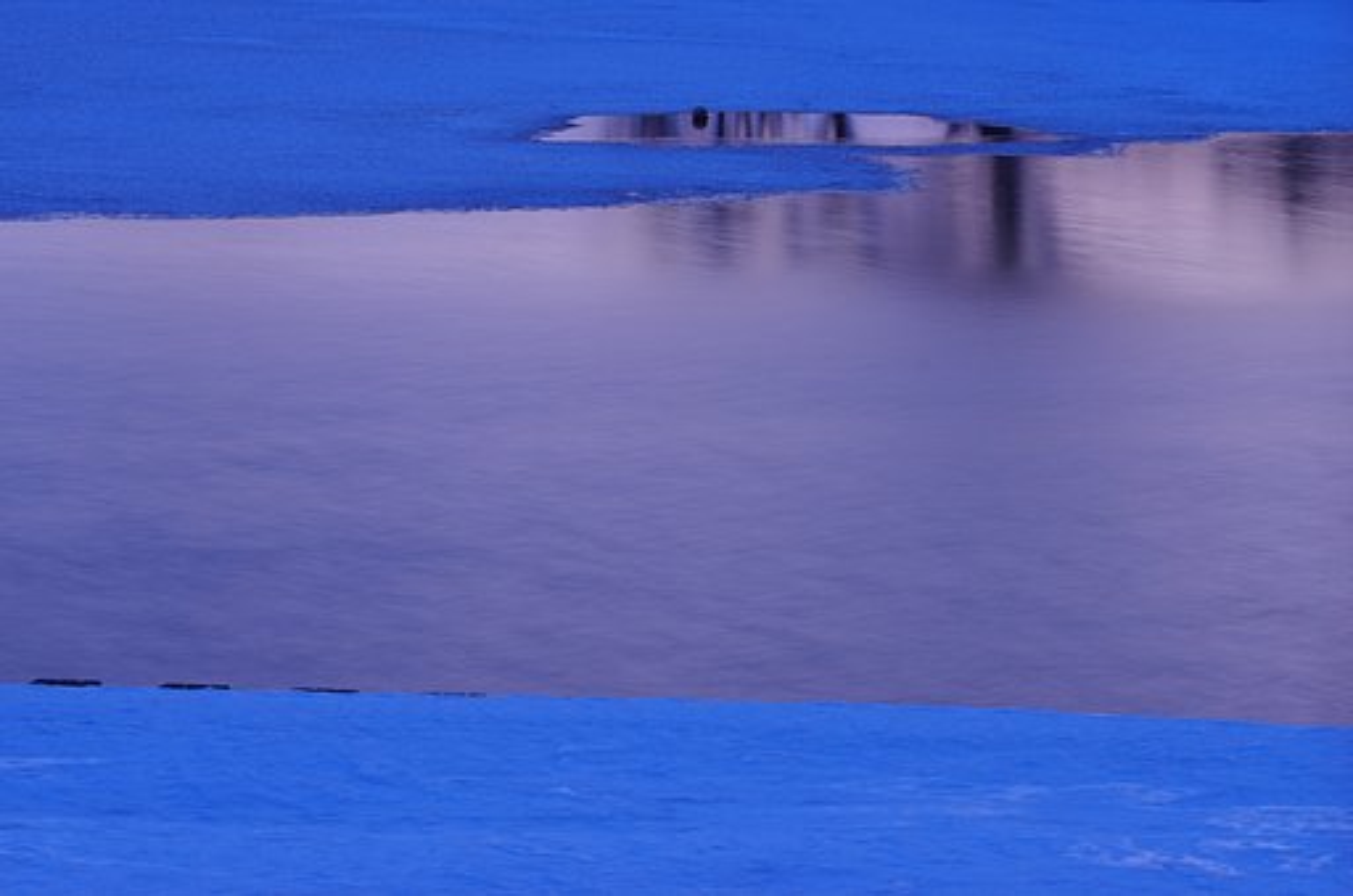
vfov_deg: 8.1
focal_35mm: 169
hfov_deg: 12.2
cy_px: 448
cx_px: 676
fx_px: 6338
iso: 80
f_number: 10
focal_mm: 113
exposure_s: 6
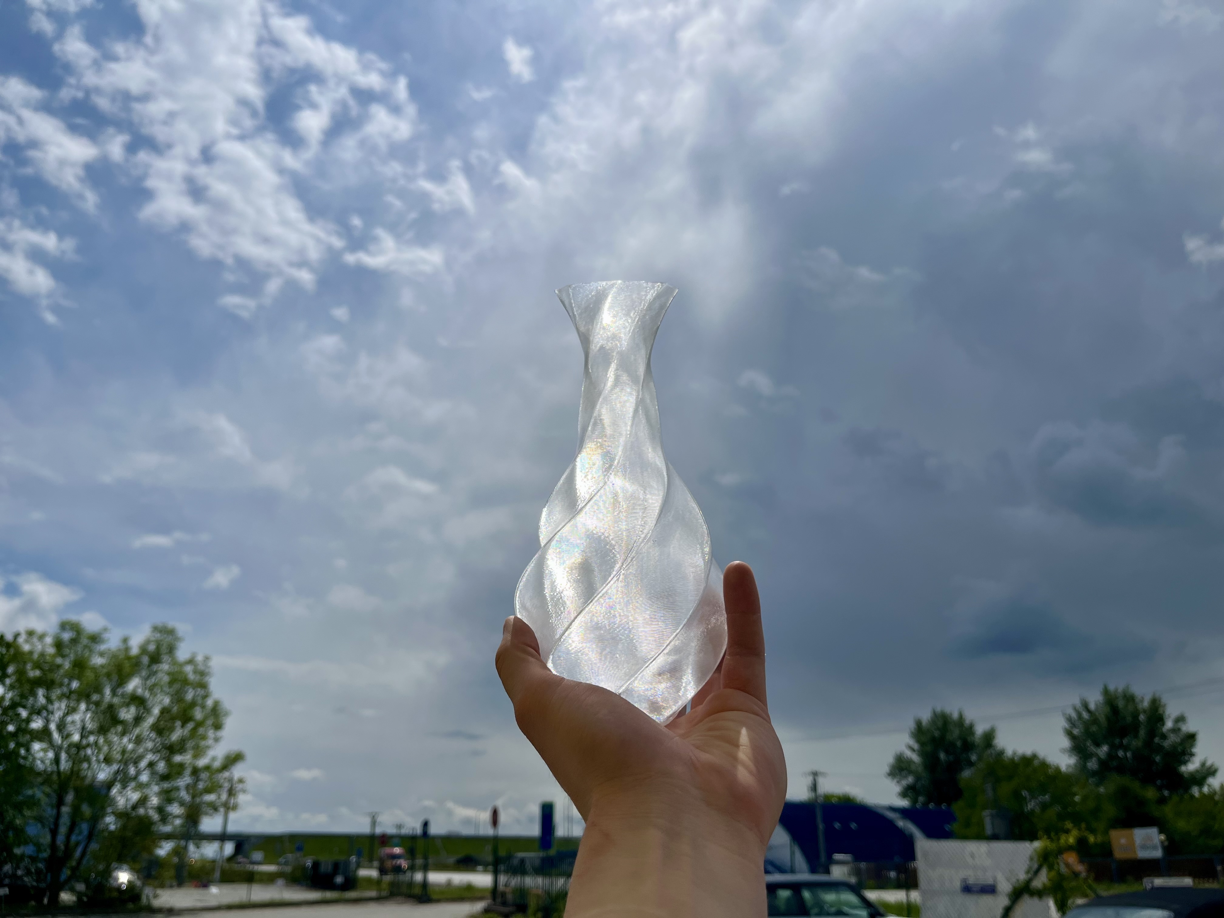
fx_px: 919
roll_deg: +0.8
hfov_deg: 67.3
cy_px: 459
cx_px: 612
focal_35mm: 26
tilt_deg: +20.0
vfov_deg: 53.1
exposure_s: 1/17241
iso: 32
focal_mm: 5.1
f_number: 1.6
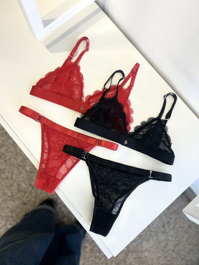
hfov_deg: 53.1
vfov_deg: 67.3
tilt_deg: -81.2
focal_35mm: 26
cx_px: 100
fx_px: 199
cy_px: 132
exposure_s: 1/126
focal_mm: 5.7
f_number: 1.5
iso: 32
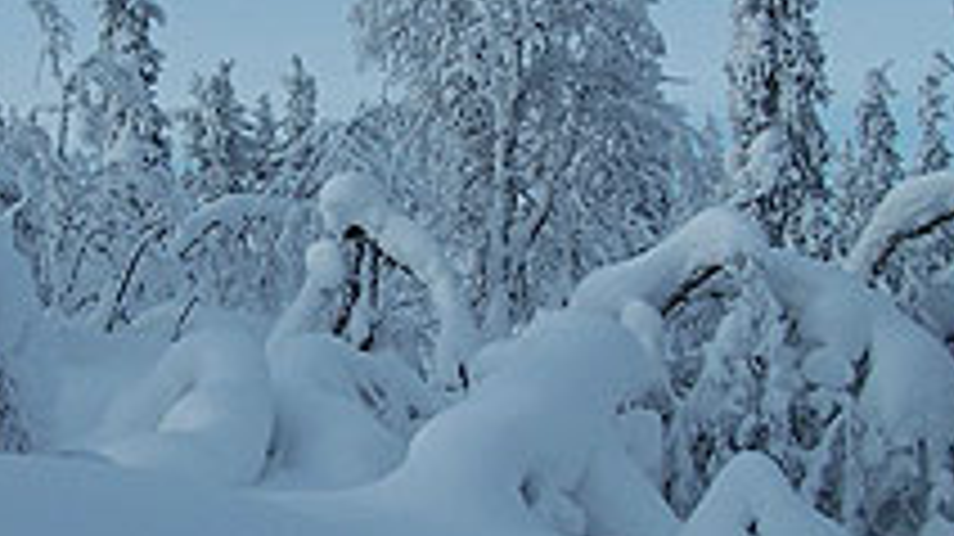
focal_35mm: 88
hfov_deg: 24.0
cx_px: 270
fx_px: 2225
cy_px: 275
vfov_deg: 13.7
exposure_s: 1/1000
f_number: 4
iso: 80
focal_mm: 6.3
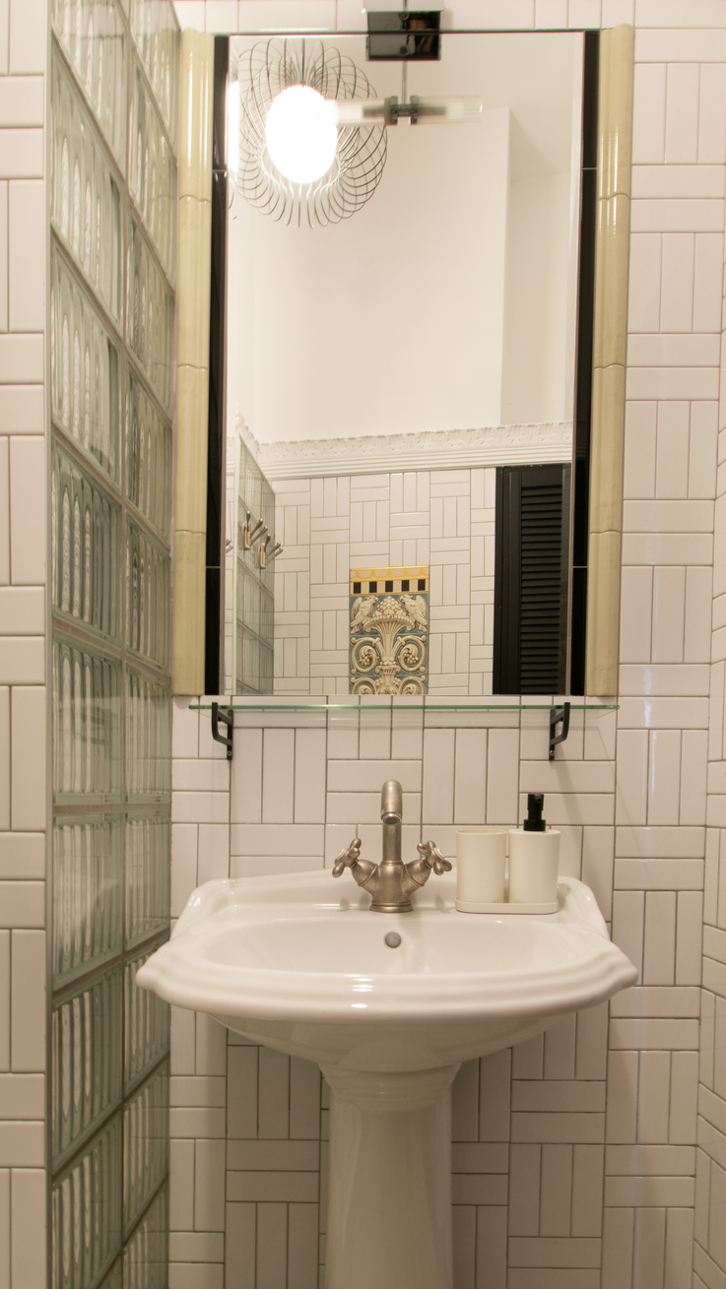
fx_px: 616
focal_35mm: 18
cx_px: 342
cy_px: 656
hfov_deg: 61.0
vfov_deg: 92.6
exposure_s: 1/1.25
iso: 100
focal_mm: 10
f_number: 9
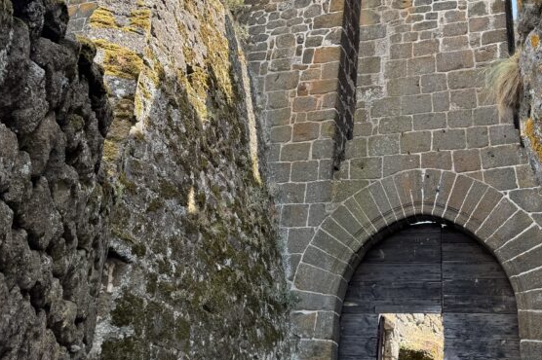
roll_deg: -5.5
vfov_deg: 28.6
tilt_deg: +32.8
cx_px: 322
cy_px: 78
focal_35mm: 46
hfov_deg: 42.6
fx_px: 692
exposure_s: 1/812
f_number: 1.78
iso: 80
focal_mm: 6.76
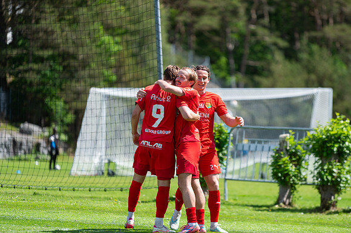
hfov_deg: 10.3
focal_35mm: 200
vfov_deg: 6.9
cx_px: 176
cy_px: 116
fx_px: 1949
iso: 220
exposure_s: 1/2000
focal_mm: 200
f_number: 3.2
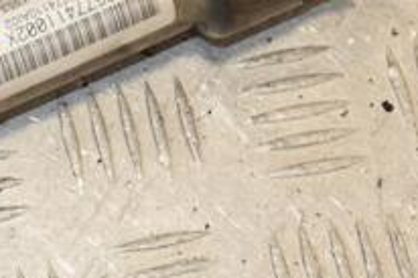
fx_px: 2279
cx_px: -63
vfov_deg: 7.0
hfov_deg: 10.3
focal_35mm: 196
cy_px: 65
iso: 800
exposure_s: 1/200
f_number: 11
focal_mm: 45
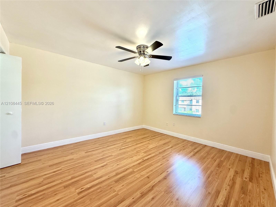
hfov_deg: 102.1
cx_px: 138
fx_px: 112
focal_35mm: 14
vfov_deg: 85.7
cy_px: 104
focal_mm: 2.22
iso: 125
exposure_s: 1/120
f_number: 2.2
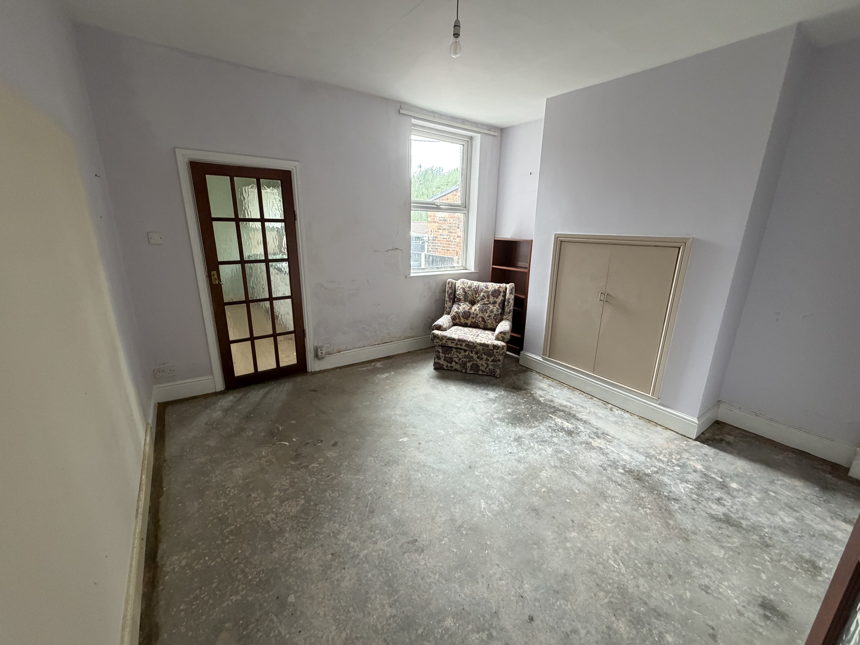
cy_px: 322
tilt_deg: -14.8
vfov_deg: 85.7
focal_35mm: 14
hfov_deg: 102.1
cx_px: 430
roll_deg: -1.2
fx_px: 348
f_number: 2.2
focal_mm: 2.22
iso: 320
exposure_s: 1/95
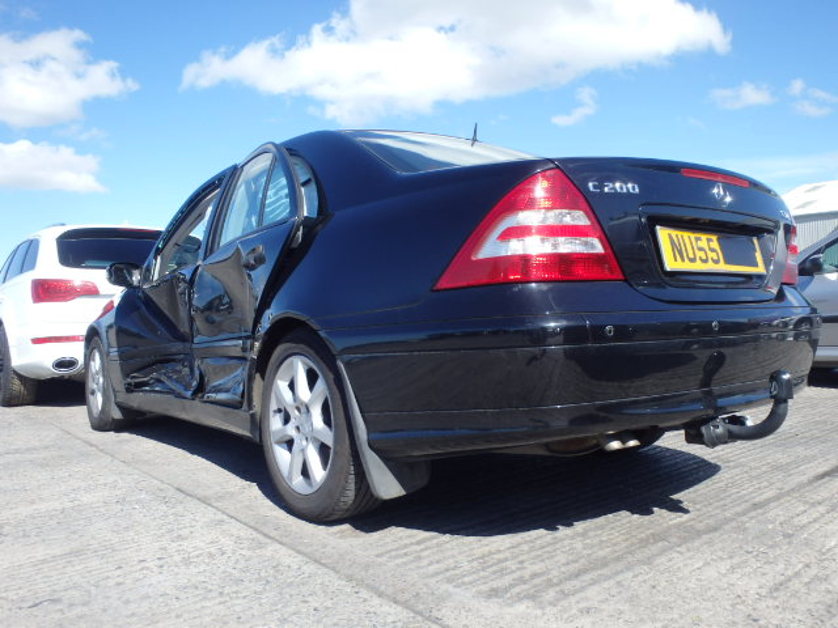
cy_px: 314
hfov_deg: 63.4
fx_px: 678
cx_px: 419
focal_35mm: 28
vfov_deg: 49.7
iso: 125
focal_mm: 5
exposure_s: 1/500
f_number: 3.9
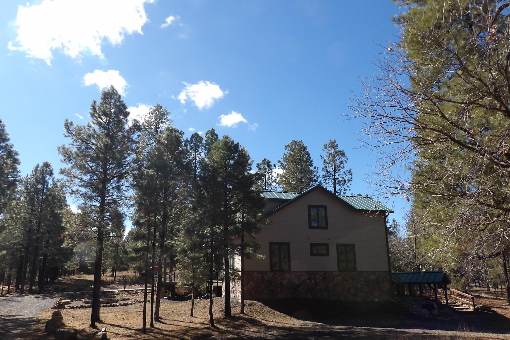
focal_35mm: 28
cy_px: 181
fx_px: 397
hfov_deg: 65.4
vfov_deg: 46.4
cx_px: 242
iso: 100
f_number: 3.2
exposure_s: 1/706
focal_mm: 4.3
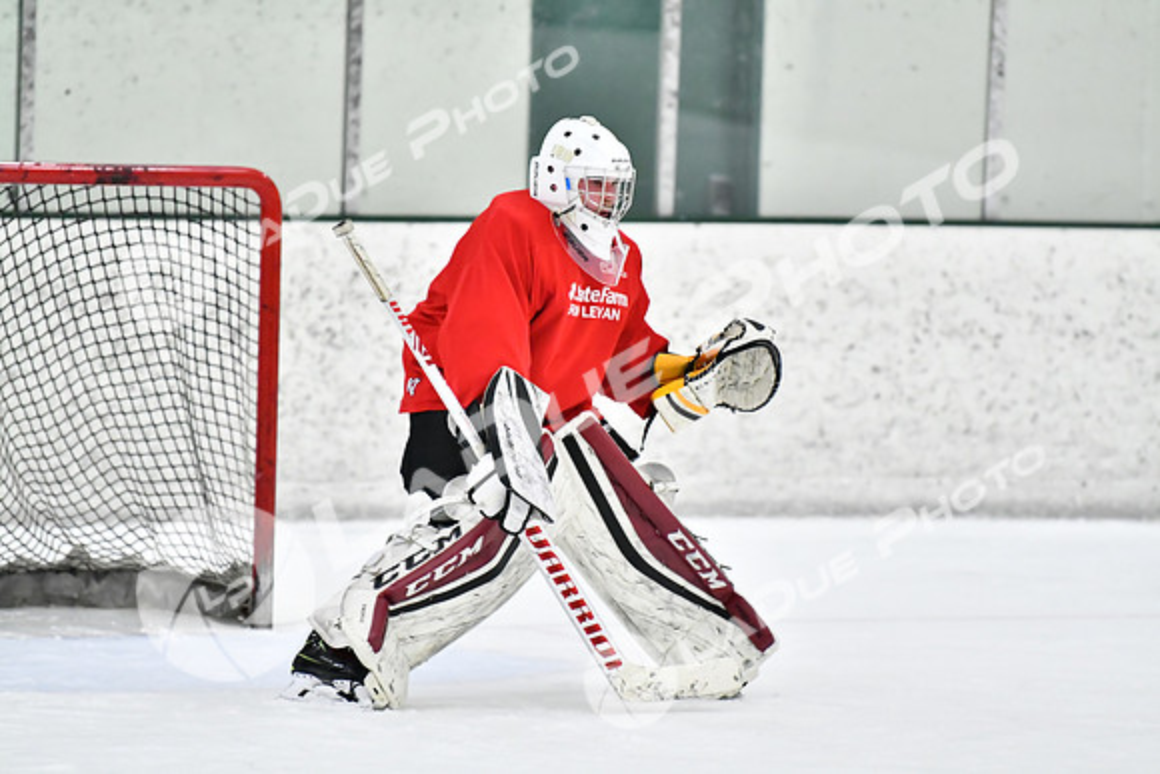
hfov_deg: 7.2
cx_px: 580
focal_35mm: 285
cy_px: 387
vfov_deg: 4.8
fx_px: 9185
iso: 5000
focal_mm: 190
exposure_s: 1/1250
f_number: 2.8
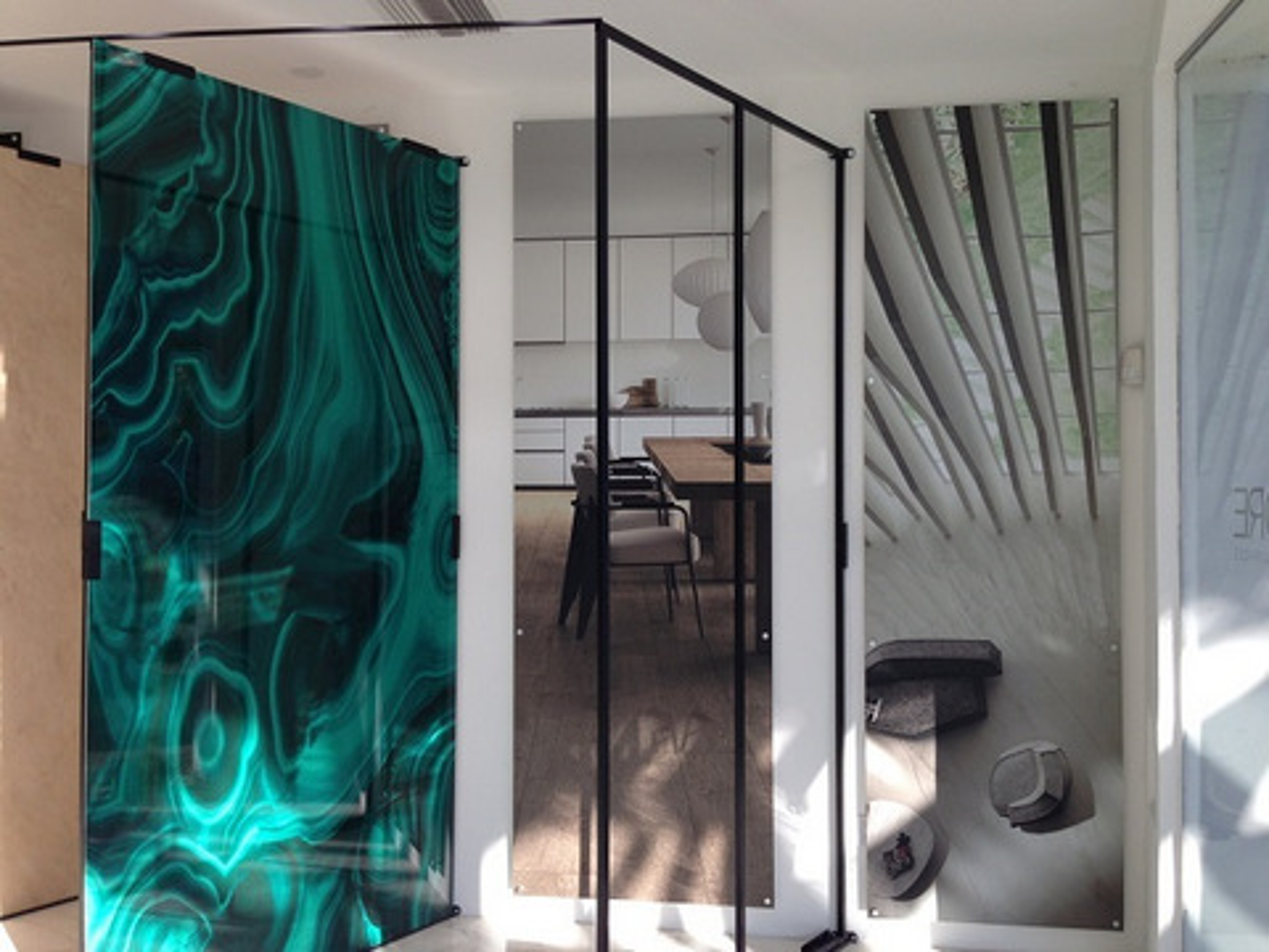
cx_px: 634
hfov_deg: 55.4
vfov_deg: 42.9
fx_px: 1210
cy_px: 476
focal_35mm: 33
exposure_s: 1/393
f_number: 2.4
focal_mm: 4.12
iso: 50
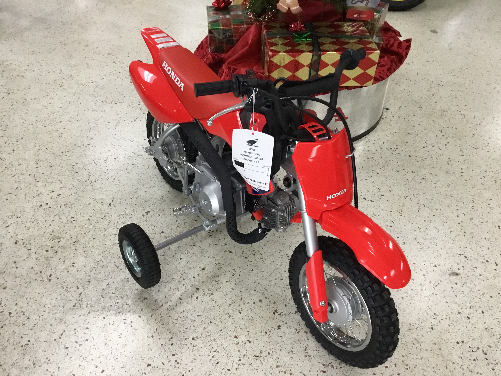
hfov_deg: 58.4
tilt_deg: -41.2
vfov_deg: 45.4
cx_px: 250
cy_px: 188
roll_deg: -1.7
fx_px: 449
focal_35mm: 31
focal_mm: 3.3
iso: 200
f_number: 2.4
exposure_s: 1/30
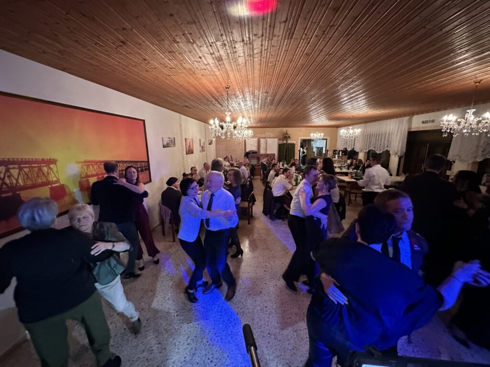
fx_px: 198
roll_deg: +0.3
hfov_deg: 102.1
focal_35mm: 14
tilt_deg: -12.7
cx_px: 245
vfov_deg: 85.7
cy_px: 184
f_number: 2.2
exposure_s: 1/50
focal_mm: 2.22
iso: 1000
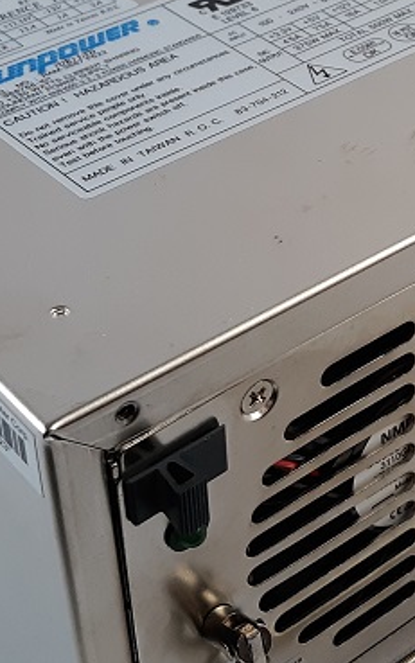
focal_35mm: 83
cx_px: 404
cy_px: 244
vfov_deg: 24.8
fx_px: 1500
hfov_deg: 15.5
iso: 64
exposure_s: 1/120
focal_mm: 3.7
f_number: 1.7
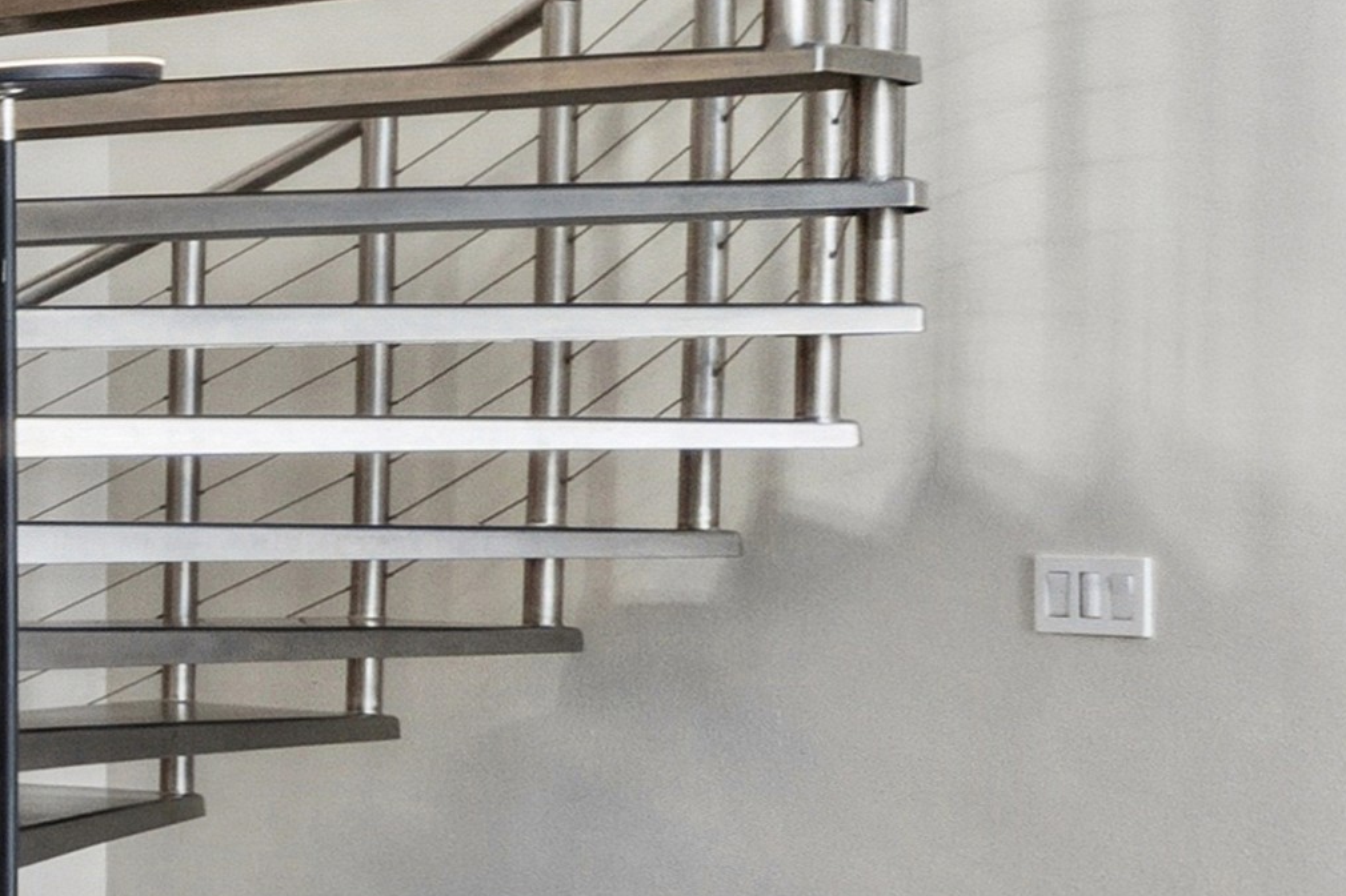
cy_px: 439
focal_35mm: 92
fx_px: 3439
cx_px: -2549
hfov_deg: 12.0
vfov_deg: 14.9
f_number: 9
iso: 200
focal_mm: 10
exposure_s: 1/8
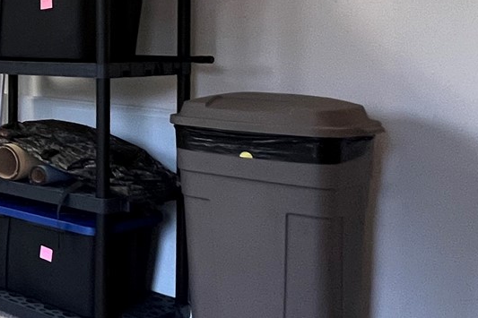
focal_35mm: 52
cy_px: 32
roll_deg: +0.1
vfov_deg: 25.2
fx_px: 690
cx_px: -236
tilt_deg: -0.2
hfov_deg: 27.1
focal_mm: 1.57
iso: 320
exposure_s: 1/60
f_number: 1.8
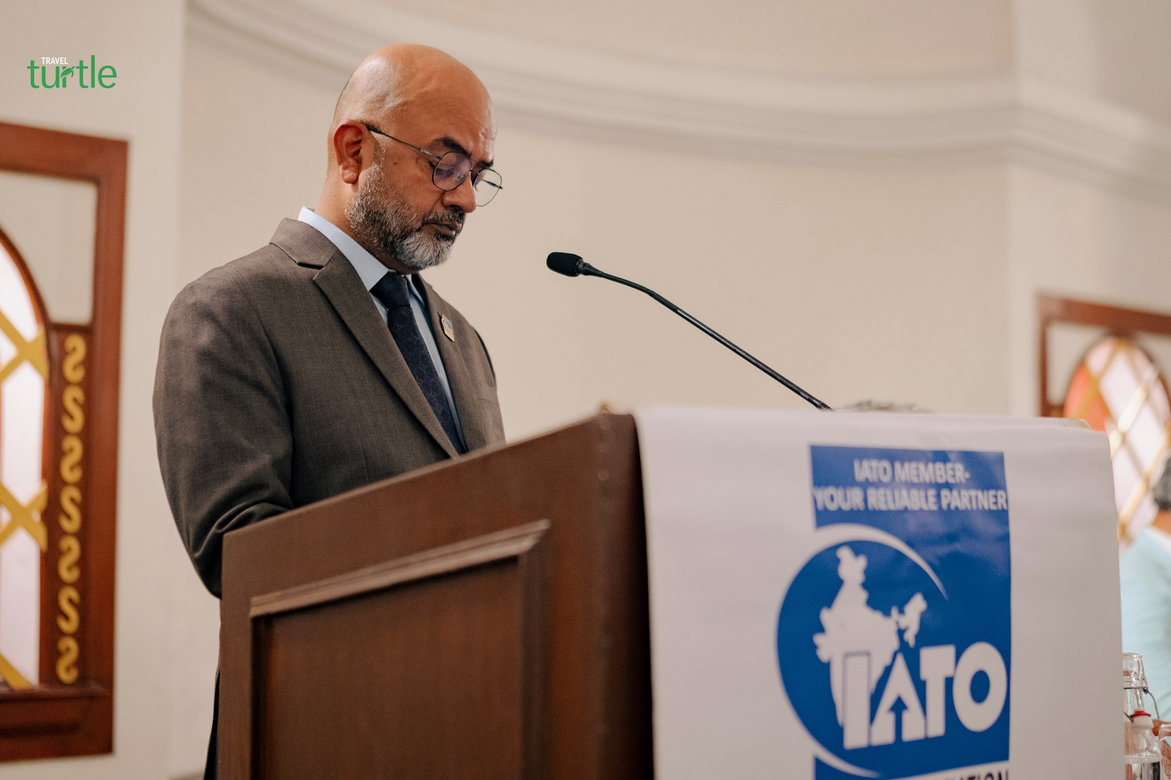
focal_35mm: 52
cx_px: 586
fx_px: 1691
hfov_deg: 38.2
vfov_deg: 26.0
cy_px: 390
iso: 1600
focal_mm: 35
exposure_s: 1/125
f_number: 1.4
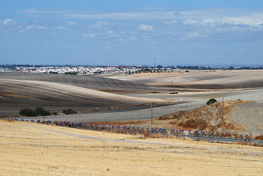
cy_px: 88
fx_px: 1059
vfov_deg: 9.5
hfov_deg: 14.2
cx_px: 132
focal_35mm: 145
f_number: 10
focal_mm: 145
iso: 250
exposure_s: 1/1250
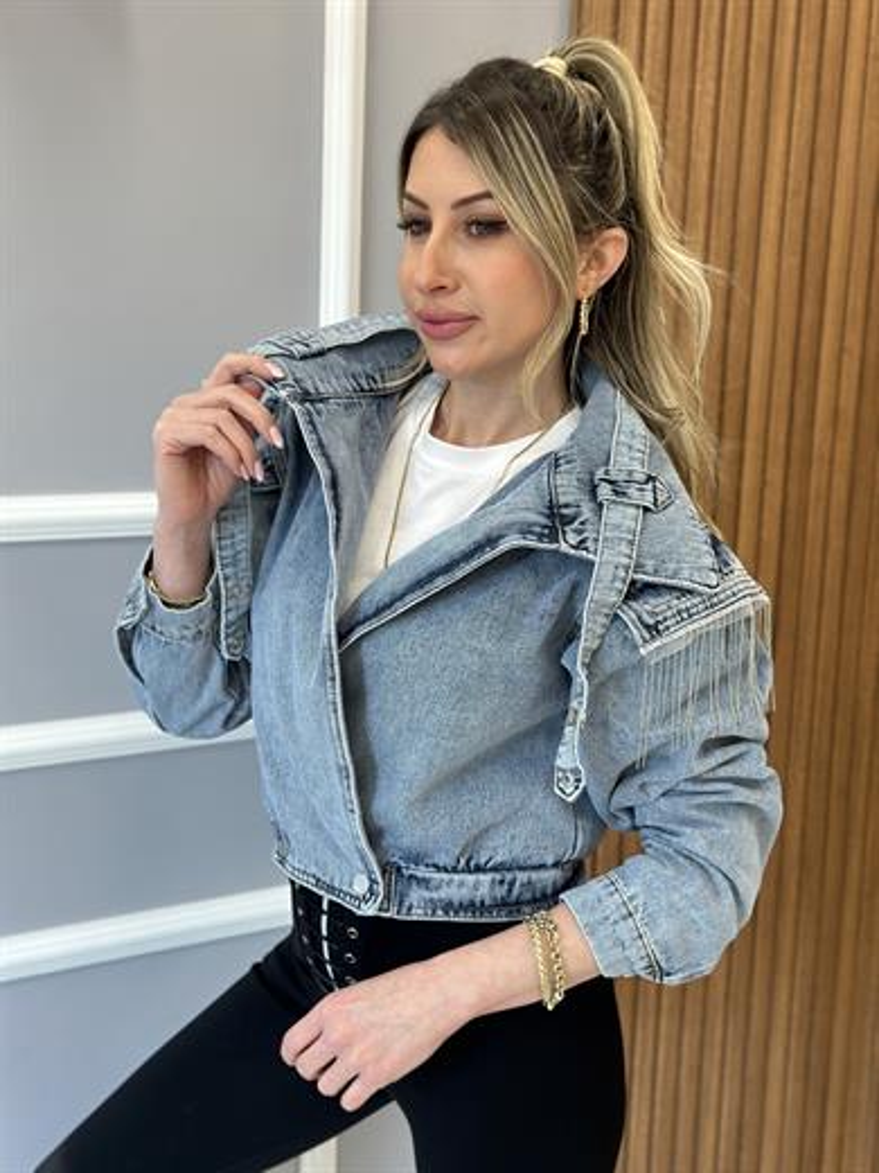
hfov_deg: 30.3
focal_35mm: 48
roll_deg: -2.0
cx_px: 440
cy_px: 586
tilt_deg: -10.0
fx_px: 1625
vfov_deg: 39.7
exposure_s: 1/100
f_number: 1.78
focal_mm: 6.86
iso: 100
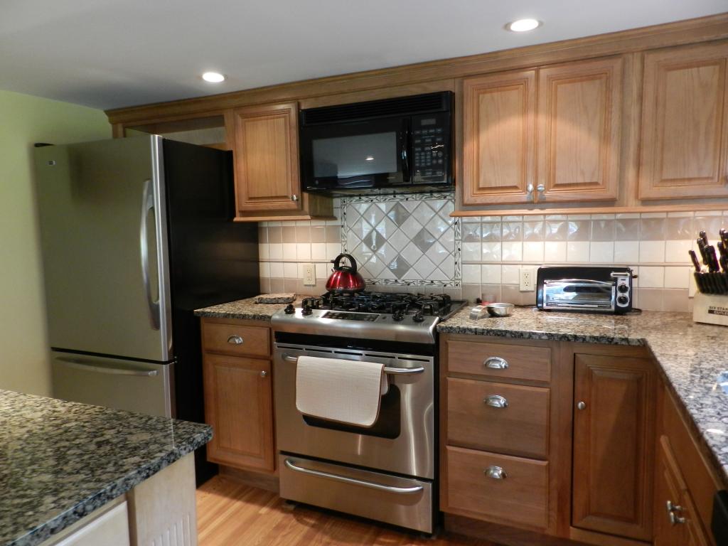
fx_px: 484
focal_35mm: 23
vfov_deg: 58.9
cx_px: 364
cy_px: 273
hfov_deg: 73.9
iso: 400
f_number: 3.4
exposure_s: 1/15
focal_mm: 4
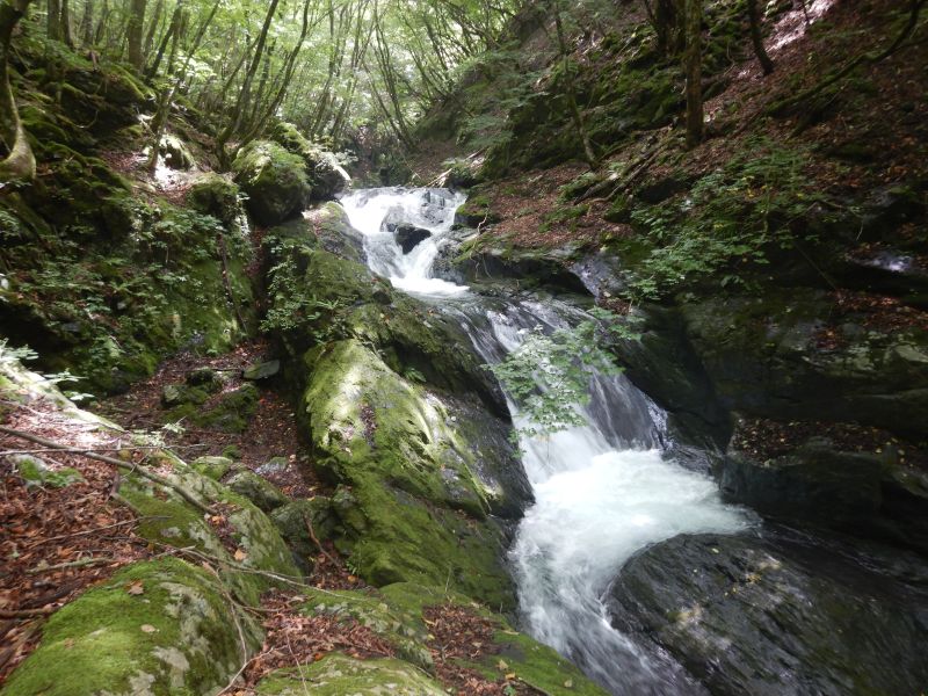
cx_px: 464
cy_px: 348
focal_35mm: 24
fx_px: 643
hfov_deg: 71.6
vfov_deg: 56.8
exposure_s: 1/30
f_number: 2.8
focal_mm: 4.3
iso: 200
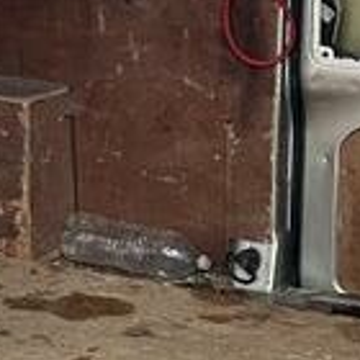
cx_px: 270
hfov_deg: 12.8
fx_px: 1600
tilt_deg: -13.2
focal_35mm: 136
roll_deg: +0.1
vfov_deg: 12.8
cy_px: 162
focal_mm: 6.86
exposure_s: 1/121
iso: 125
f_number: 1.78
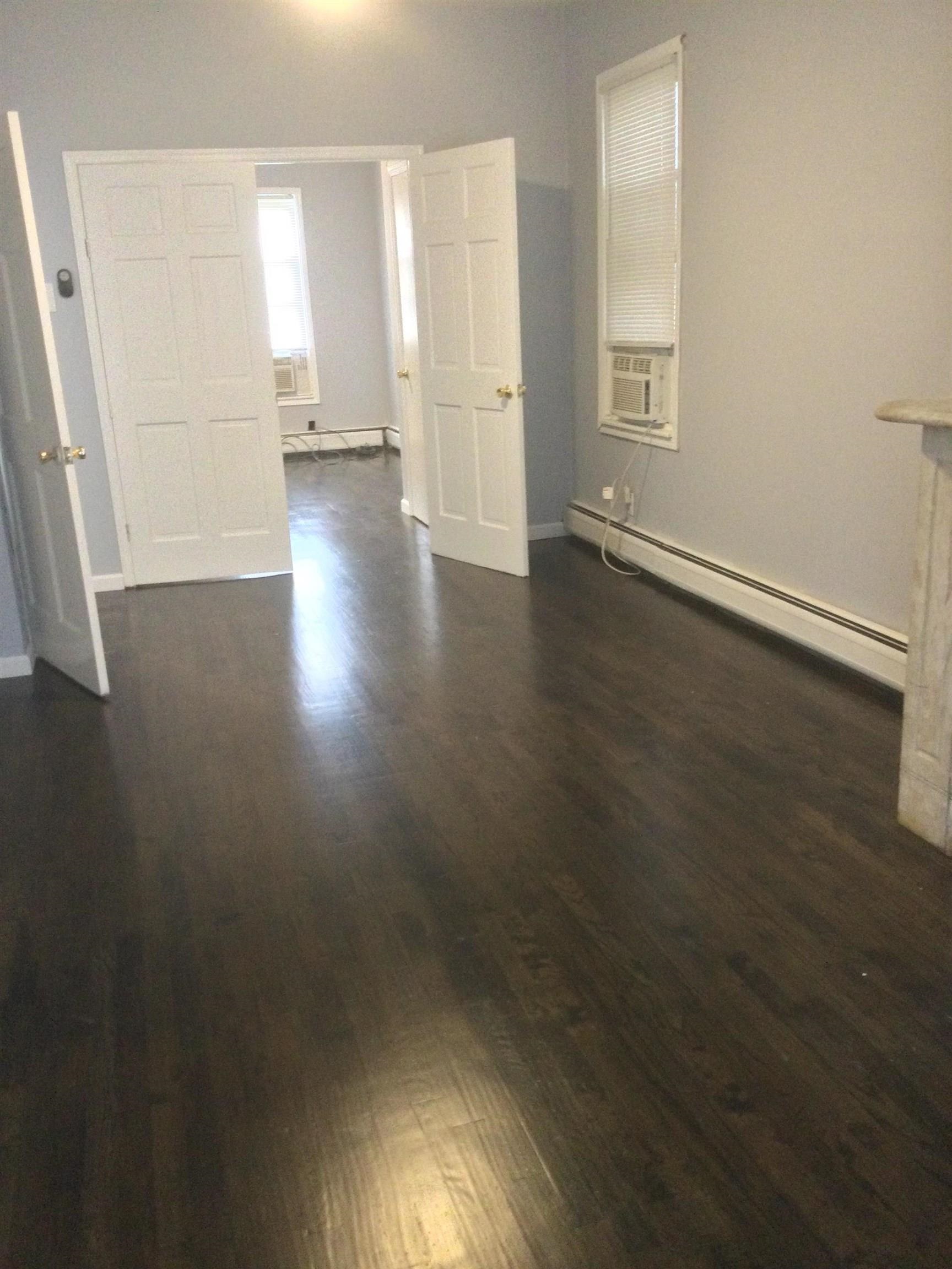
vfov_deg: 58.4
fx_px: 1137
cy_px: 634
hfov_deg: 45.4
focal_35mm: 31
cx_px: 476
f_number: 2.4
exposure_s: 1/15
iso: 250
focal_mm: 3.3
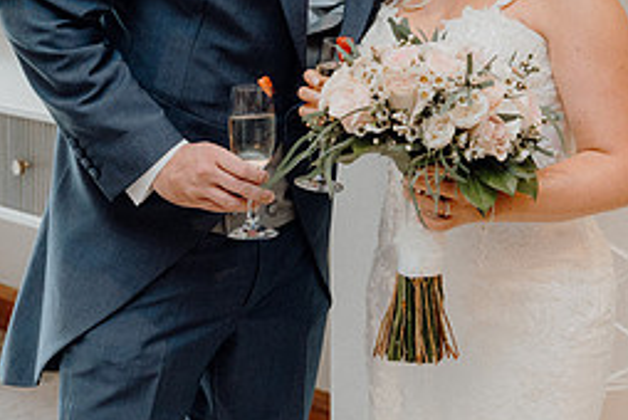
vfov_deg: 15.1
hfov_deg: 22.7
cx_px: 457
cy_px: -6
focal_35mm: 89
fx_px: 1554
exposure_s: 1/200
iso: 2500
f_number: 3.5
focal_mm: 39
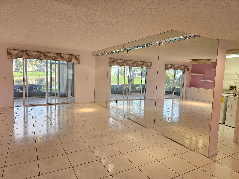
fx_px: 159
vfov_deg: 58.9
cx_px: 120
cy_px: 90
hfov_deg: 73.9
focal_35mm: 23
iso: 200
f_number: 1.7
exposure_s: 1/120
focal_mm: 6.3
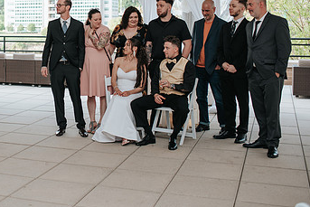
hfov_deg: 30.7
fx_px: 543
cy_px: 46
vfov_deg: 21.4
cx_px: 44
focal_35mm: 63
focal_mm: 35
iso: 180
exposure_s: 1/160
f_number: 2.8
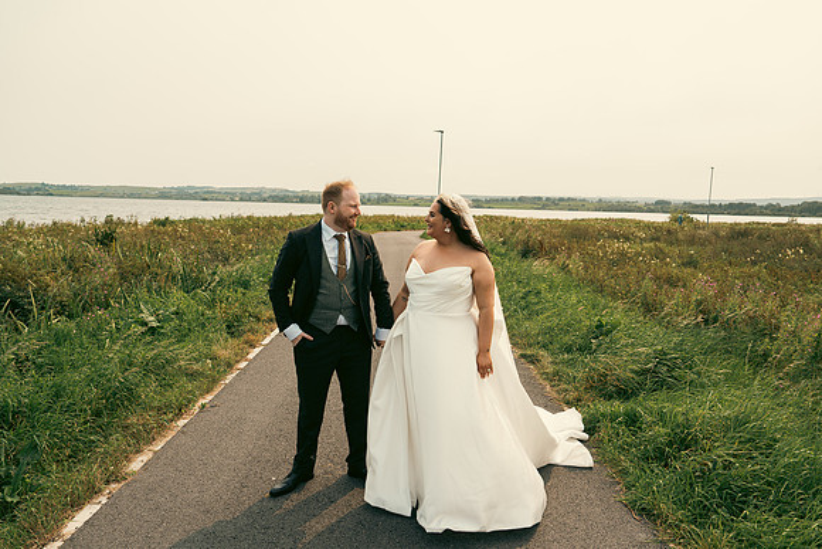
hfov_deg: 73.7
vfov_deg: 53.2
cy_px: 274
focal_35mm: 24
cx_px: 411
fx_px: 548
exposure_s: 1/500
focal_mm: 24
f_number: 3.5
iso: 125
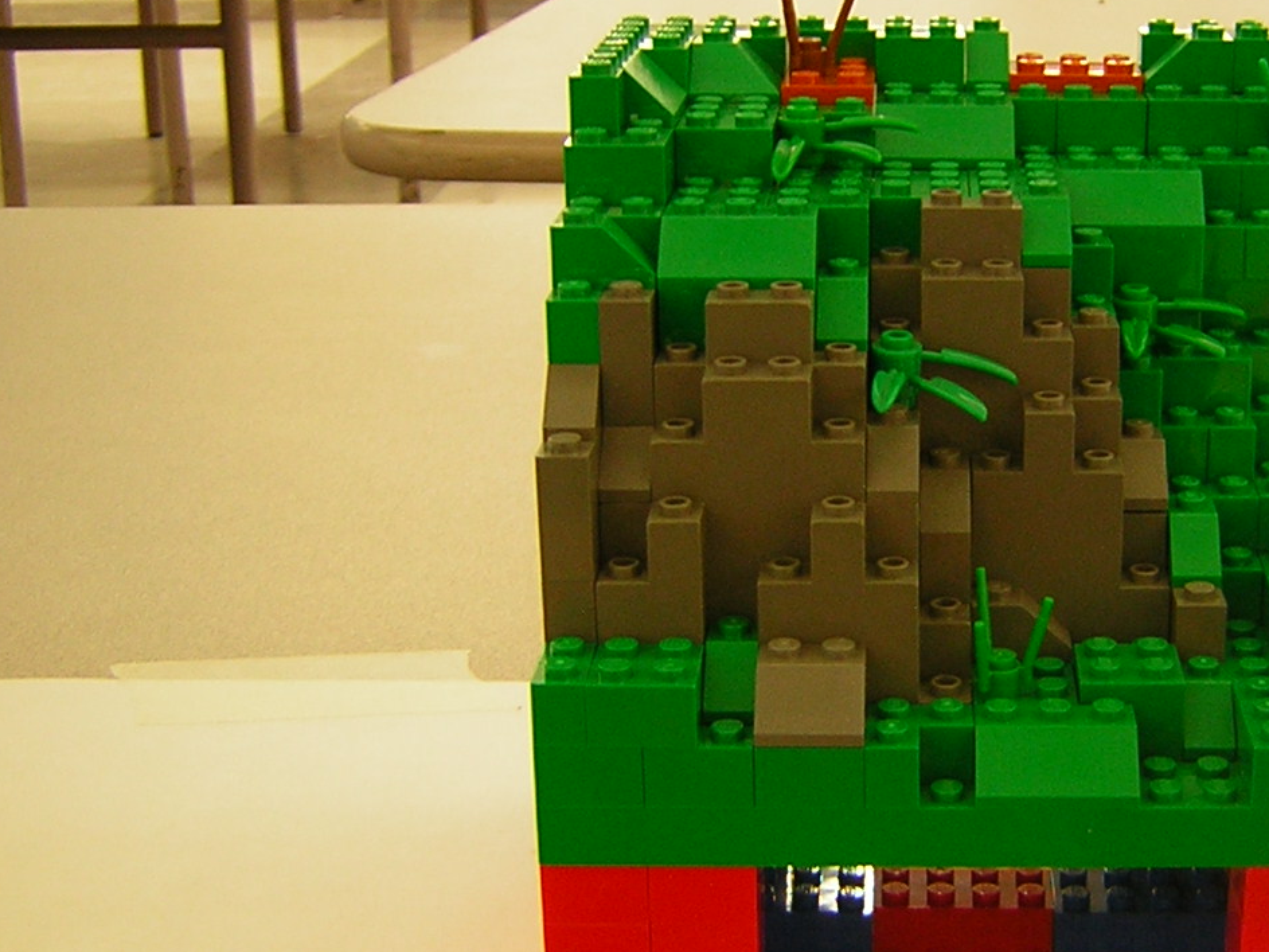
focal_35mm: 61
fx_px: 2236
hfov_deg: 31.0
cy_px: 496
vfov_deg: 24.0
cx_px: 985
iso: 54
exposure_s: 1/5.7
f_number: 2.6
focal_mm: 4.7
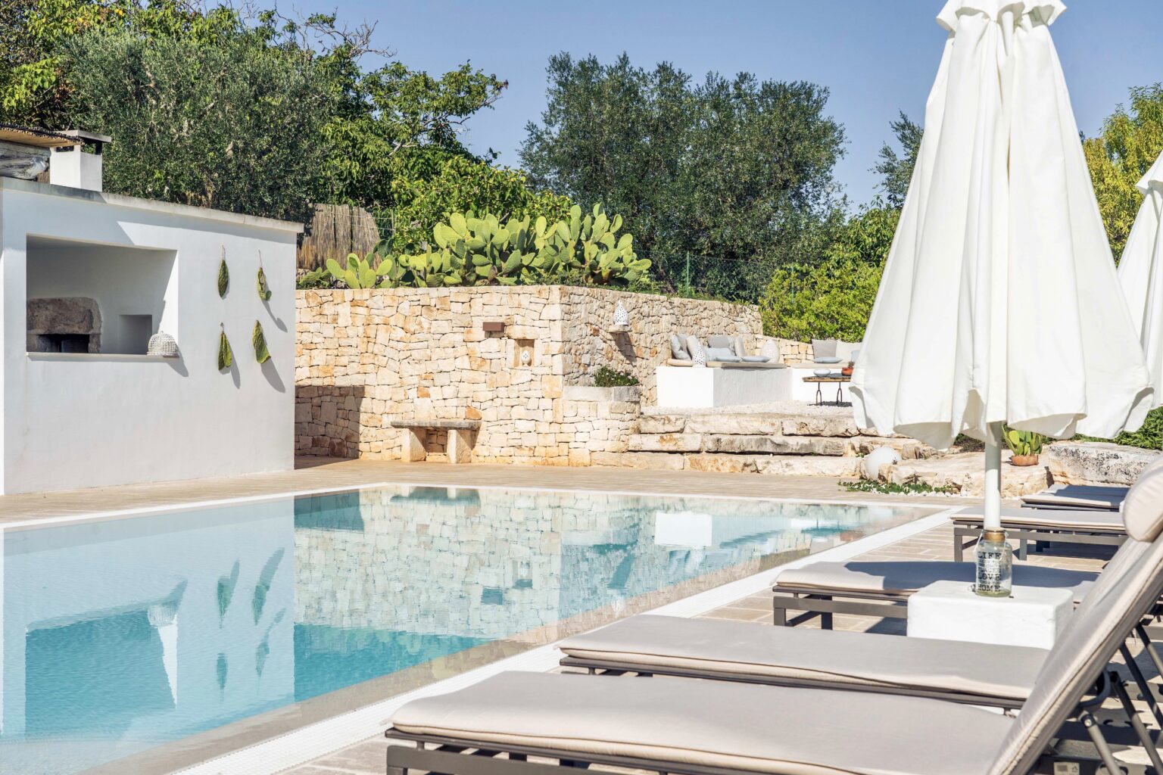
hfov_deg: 42.7
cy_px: 388
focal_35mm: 46
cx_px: 582
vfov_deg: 29.2
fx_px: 1486
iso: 200
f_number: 10
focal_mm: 46
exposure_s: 1/1000
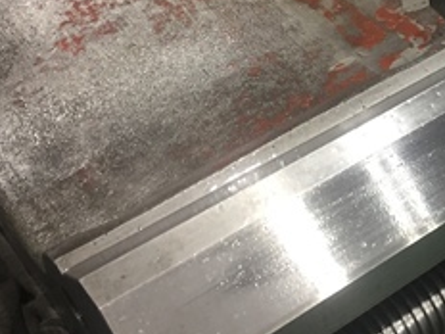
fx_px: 1028
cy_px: 107
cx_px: 568
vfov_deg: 18.4
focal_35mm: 80
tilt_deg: -48.2
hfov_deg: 22.1
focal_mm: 4.15
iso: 100
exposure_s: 1/30
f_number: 2.2
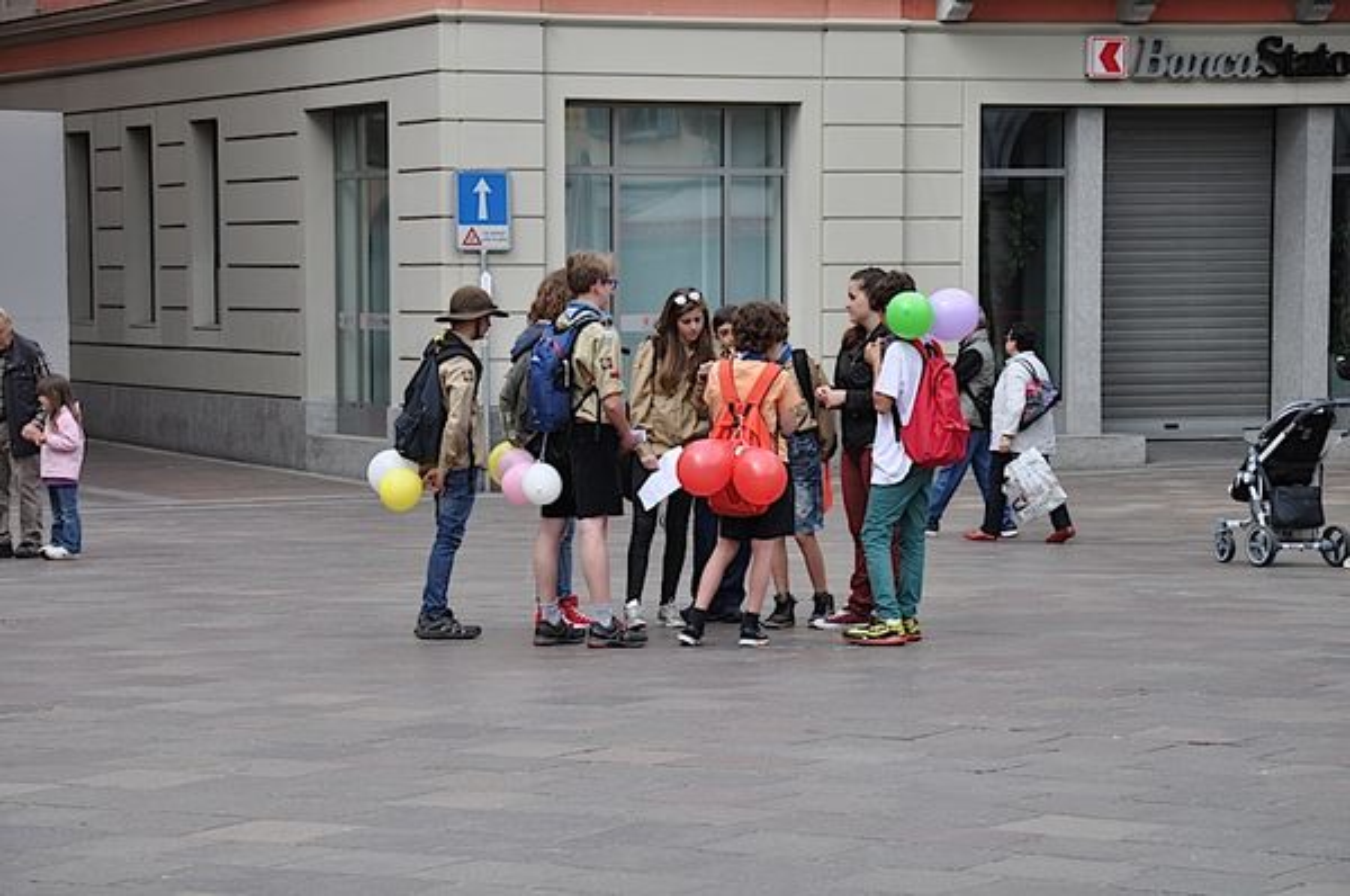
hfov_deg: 18.2
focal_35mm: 112
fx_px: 4212
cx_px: 675
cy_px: 448
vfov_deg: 12.1
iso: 200
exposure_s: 1/250
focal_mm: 75
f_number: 8
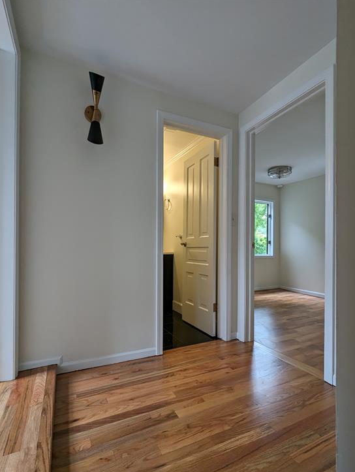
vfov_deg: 90.9
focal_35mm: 17
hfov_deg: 74.8
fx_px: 232
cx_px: 173
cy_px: 248
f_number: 2.2
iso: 95
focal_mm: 2.35
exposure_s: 1/60
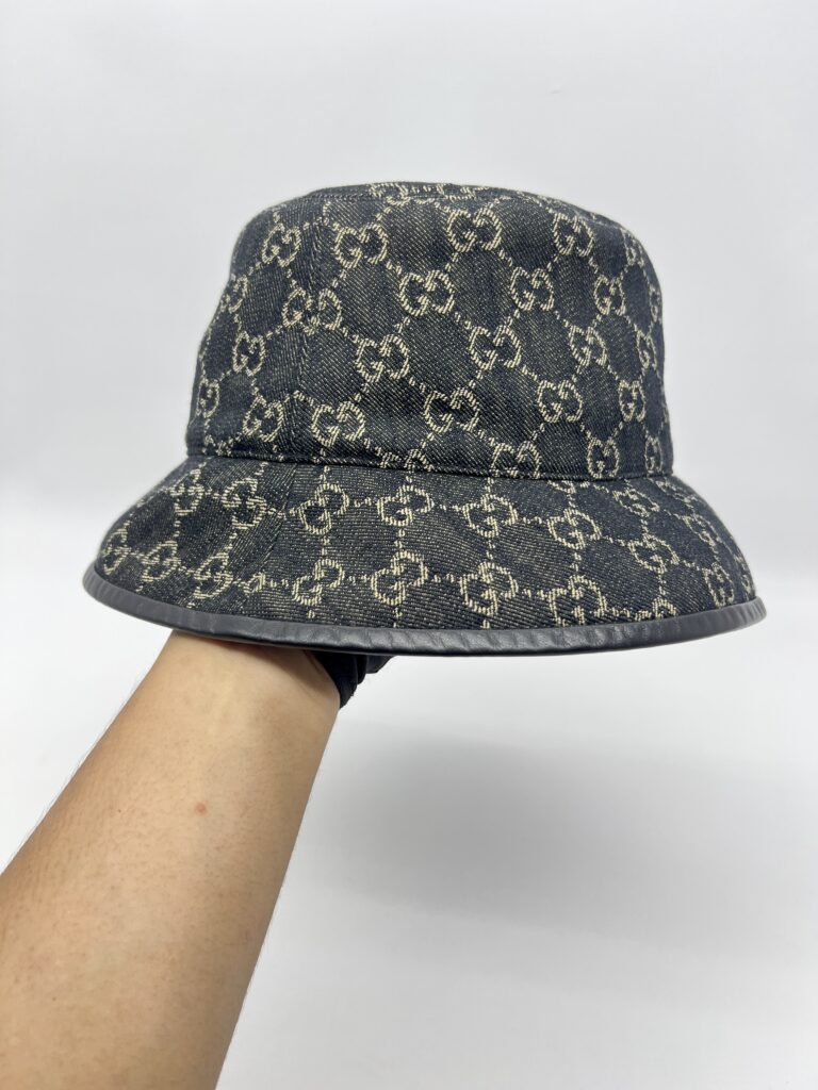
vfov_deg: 67.3
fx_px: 819
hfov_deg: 53.1
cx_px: 409
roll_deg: +0.5
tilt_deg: -32.1
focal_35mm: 26
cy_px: 545
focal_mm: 5.7
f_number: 1.5
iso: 50
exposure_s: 1/100
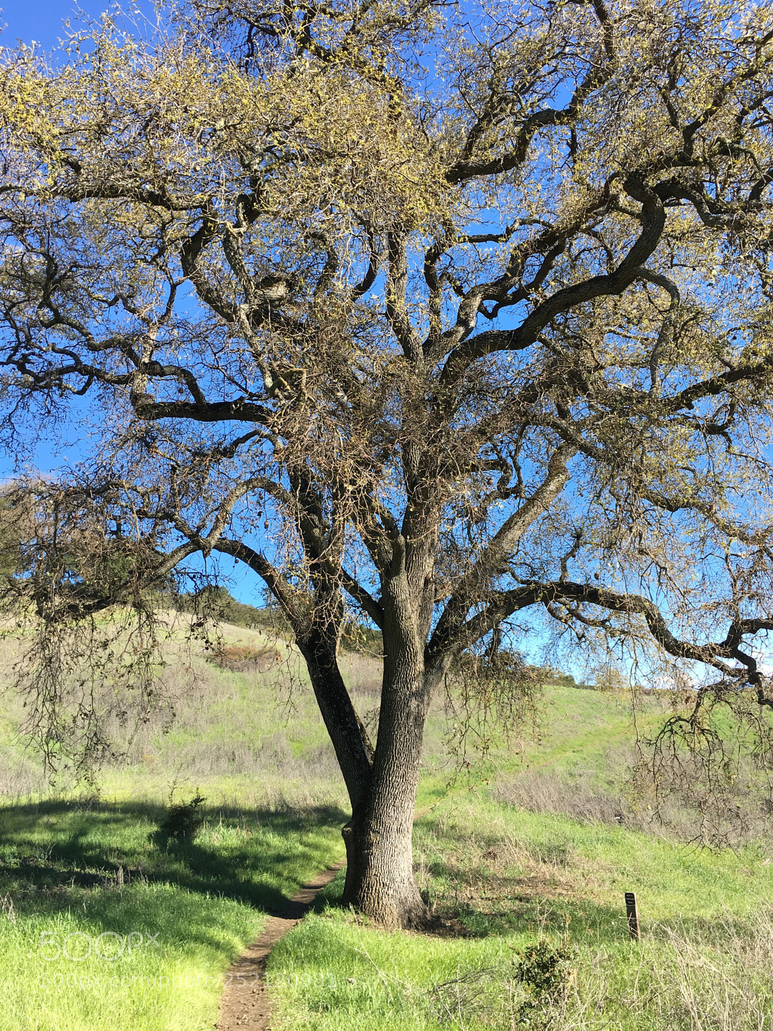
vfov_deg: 61.7
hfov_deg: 48.2
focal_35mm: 29
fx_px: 863
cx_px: 386
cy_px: 516
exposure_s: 1/549
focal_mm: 4.15
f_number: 2.2
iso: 25
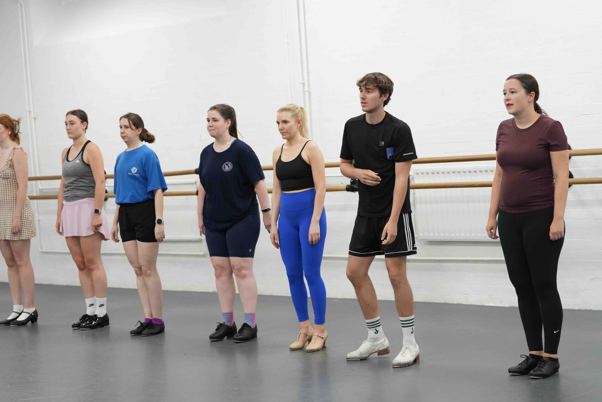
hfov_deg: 28.8
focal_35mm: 70
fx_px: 1171
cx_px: 301
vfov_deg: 19.5
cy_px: 201
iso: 4000
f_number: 2.8
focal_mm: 70
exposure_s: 1/500
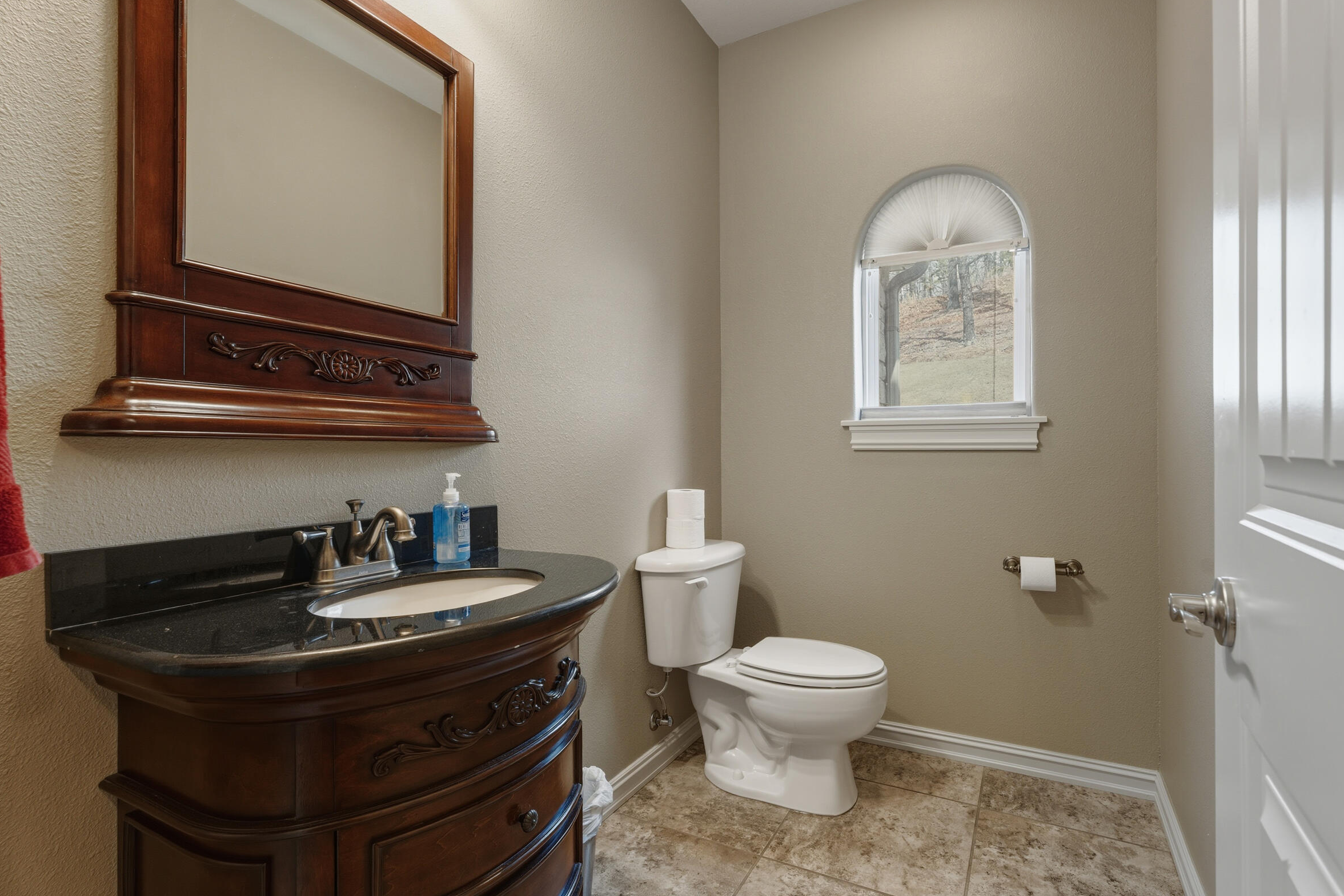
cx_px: 712
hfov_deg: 93.2
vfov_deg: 70.4
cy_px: 445
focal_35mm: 17
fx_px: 635
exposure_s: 1/100
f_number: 8
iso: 160
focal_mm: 16
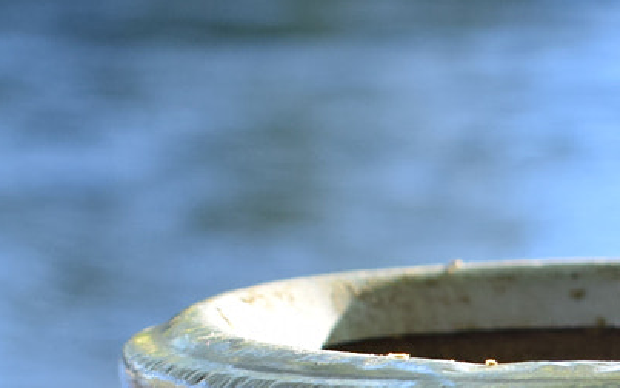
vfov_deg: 7.3
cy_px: 645
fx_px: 2975
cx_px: 586
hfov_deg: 11.8
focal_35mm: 176
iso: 400
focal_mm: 29
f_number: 6.3
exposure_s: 1/160
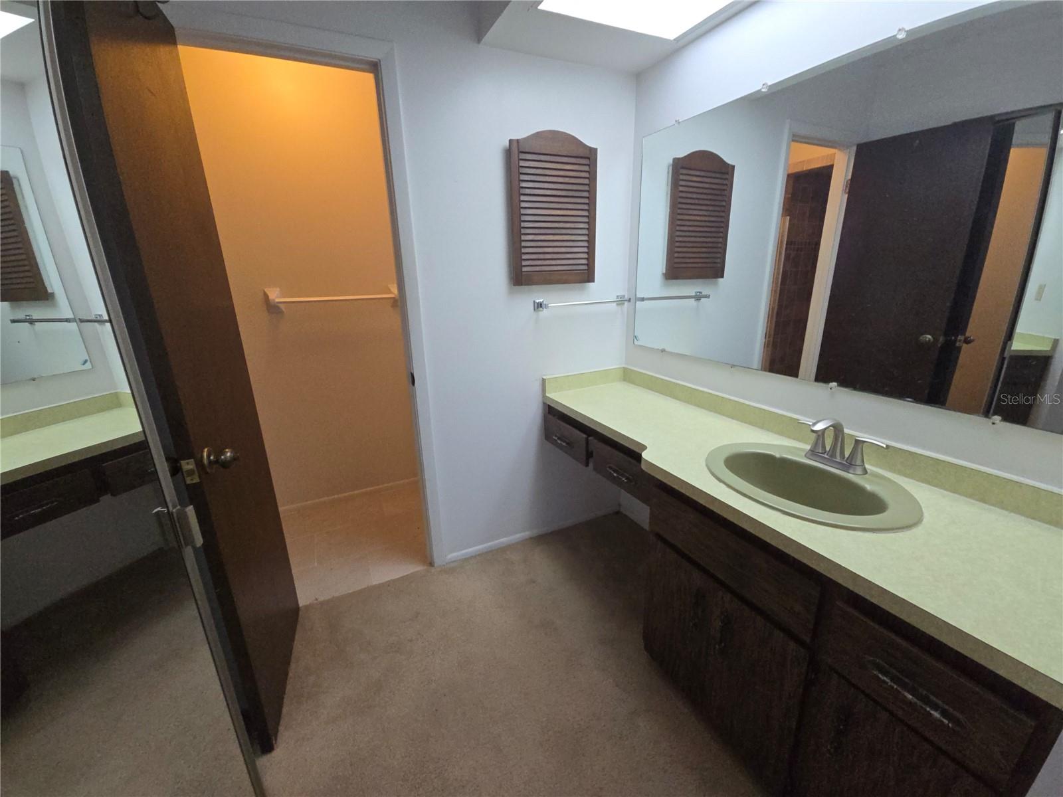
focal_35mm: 13
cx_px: 532
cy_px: 398
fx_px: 399
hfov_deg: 106.2
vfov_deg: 89.9
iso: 250
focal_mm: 2.2
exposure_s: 1/60
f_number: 2.2
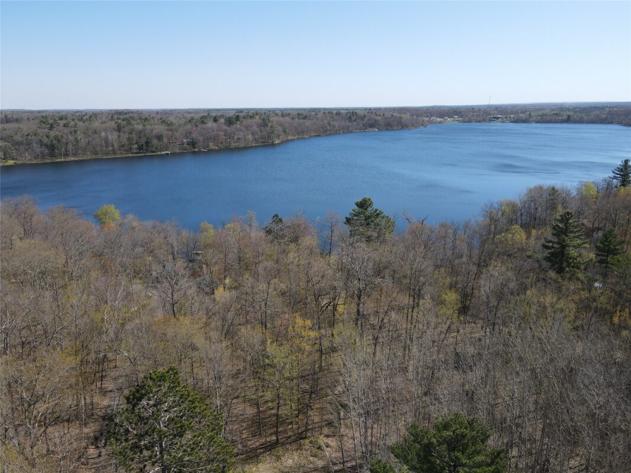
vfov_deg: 56.8
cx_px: 316
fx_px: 437
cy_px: 236
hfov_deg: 71.6
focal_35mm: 24
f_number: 2.8
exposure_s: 1/500
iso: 100
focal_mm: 4.5
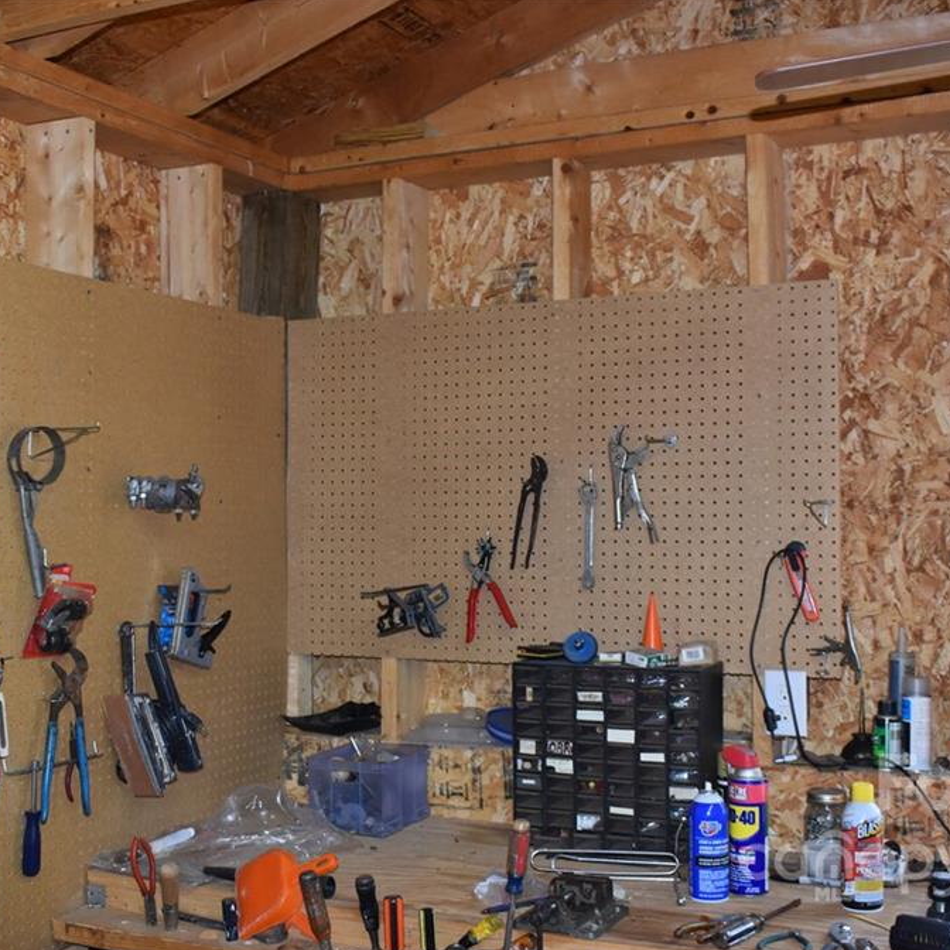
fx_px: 1386
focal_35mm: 45
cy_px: 476
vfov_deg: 37.8
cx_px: 438
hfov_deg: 37.8
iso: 800
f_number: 5
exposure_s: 1/100
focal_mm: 23
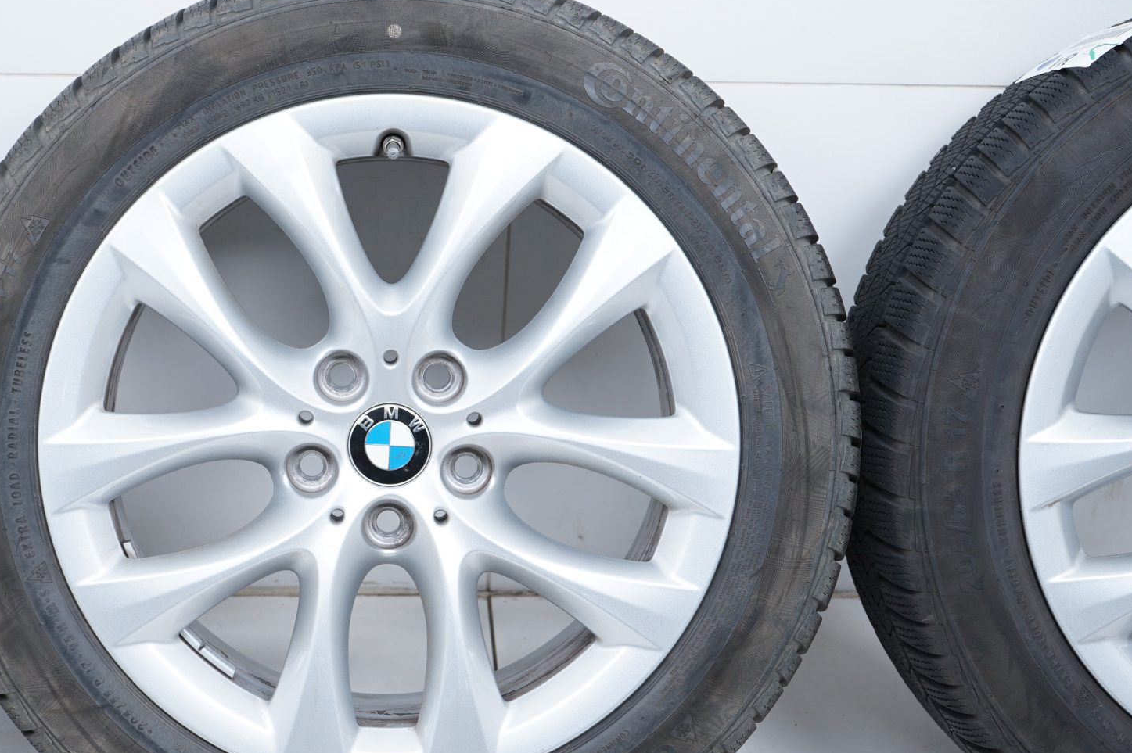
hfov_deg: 30.8
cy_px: 431
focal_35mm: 65
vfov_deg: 20.9
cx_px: 403
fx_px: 2043
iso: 250
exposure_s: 1/125
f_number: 7.1
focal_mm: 49
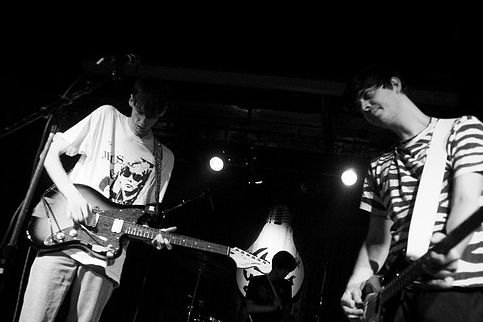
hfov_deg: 53.1
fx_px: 483
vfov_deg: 36.8
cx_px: 260
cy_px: 183
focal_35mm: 36
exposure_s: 1/50
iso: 800
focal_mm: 20
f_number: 2.8
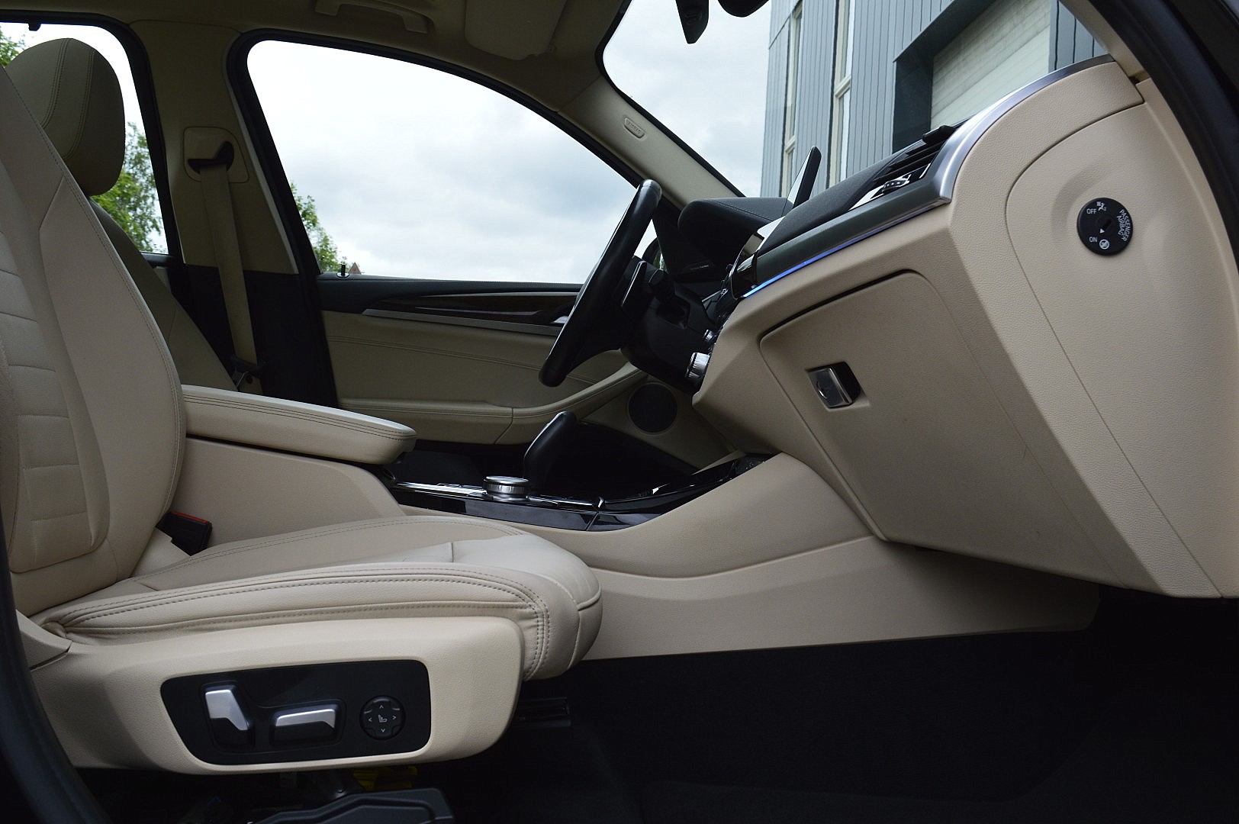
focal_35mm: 34
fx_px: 1186
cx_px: 620
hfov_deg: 55.1
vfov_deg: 38.3
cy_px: 412
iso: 400
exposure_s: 1/200
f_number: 10
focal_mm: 23
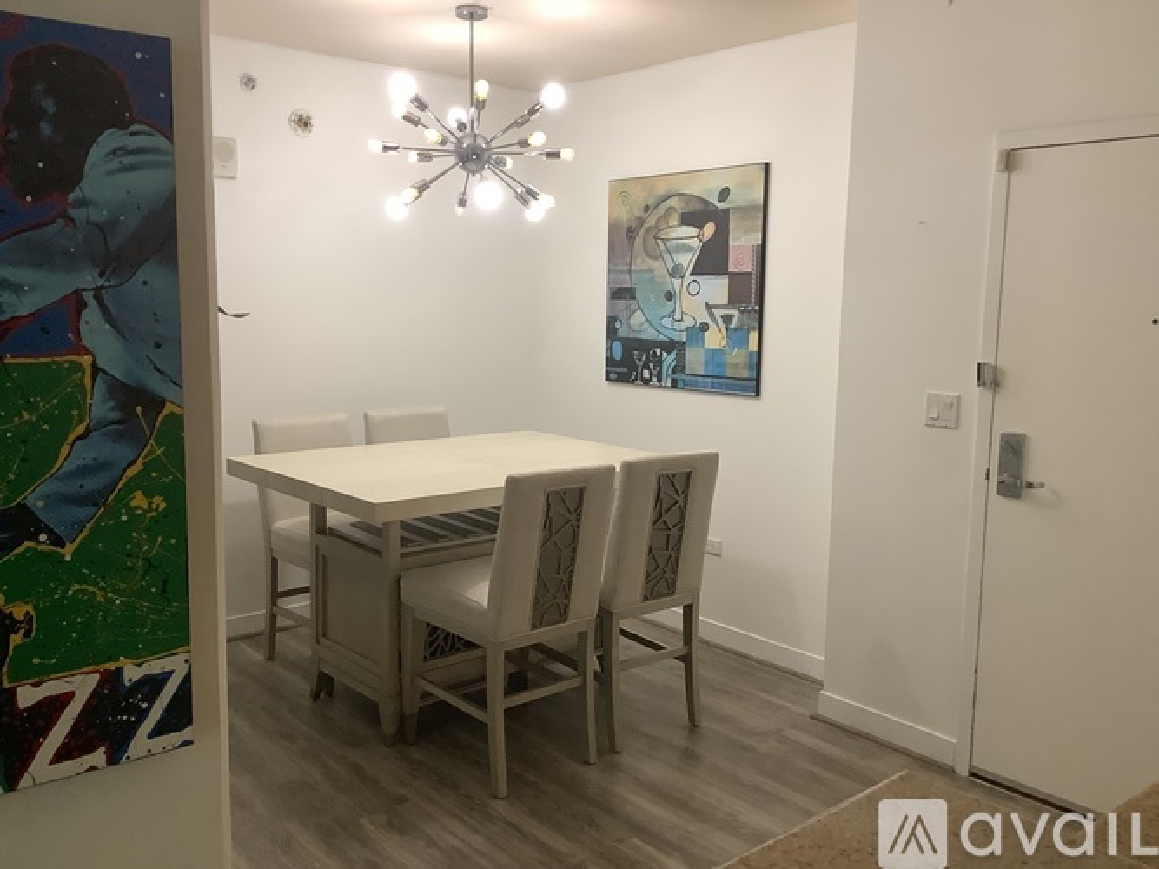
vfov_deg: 45.4
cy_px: 434
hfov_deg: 58.4
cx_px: 580
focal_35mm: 31
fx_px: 1038
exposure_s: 1/60
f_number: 2.4
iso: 125
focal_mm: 3.3
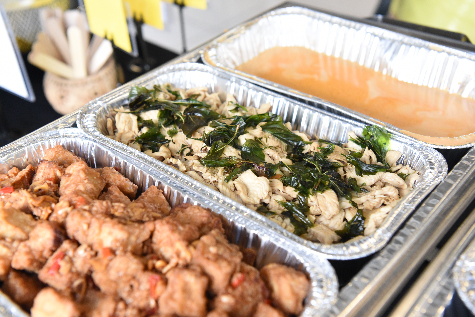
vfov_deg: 28.1
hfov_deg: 41.1
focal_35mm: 48
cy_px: 158
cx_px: 238
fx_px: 634
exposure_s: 1/1000
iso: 3200
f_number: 4.5
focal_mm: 48
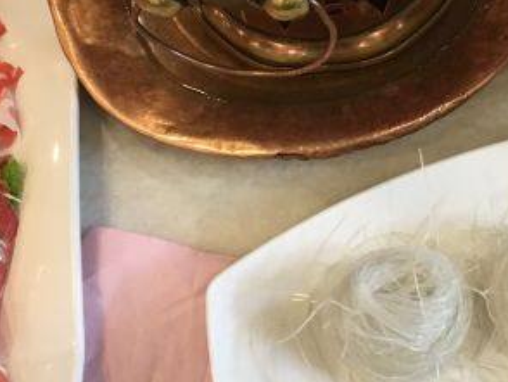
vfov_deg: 21.0
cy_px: 63
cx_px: 382
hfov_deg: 27.7
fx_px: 1013
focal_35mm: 69
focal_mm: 4.15
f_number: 2.2
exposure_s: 1/17
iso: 100
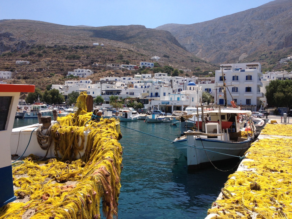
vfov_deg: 40.7
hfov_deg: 52.6
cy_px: 110
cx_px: 146
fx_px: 295
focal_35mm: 35
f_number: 2.4
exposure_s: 1/1972
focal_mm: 4.28
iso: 50
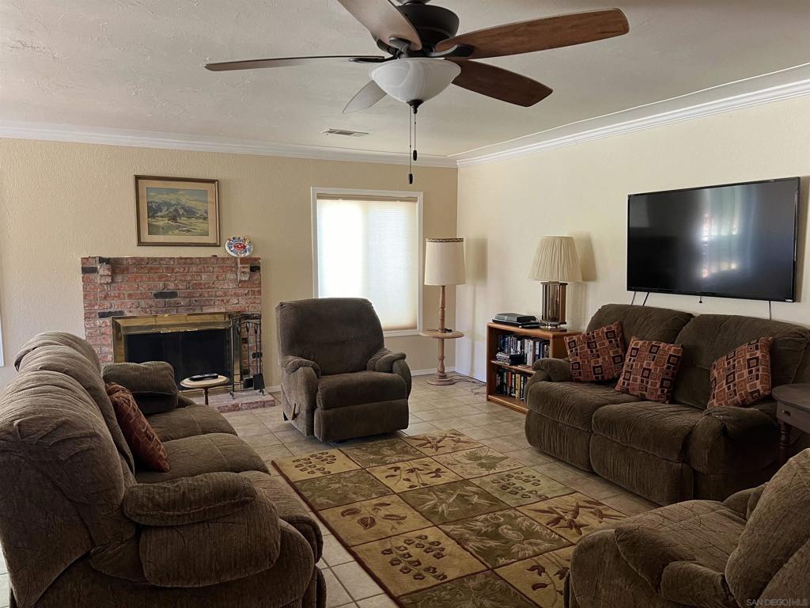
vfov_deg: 53.1
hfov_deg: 67.3
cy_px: 304
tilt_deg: -5.7
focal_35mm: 26
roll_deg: +0.4
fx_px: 608
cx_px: 405
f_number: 1.5
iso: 160
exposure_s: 1/60
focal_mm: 5.7
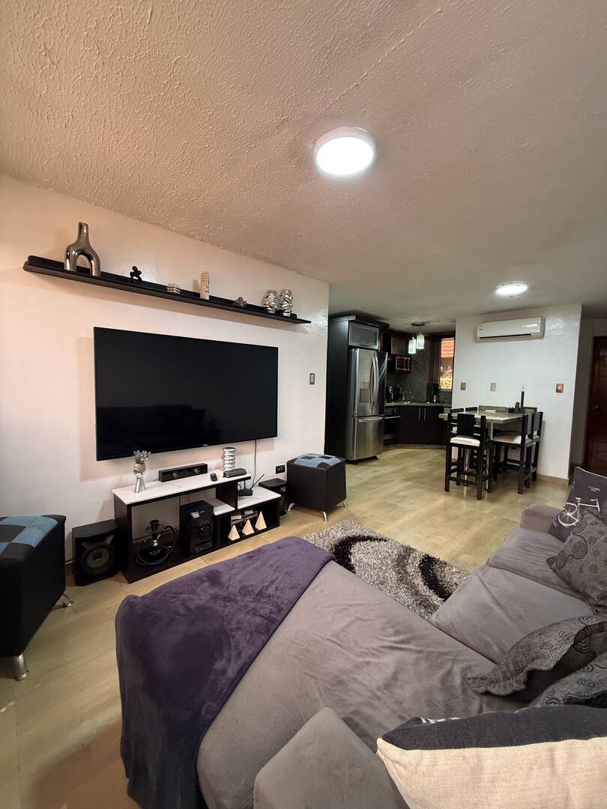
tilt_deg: -3.4
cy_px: 404
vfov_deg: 102.1
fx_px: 327
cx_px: 304
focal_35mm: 14
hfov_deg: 85.7
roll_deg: -1.5
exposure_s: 1/60
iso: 500
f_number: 2.2
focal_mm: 2.22
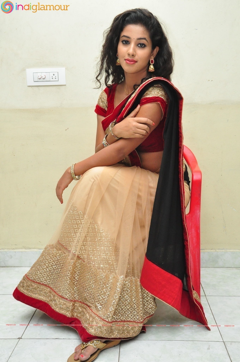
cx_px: 120
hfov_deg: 34.1
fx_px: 391
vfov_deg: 49.6
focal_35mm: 39
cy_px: 181
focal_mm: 26
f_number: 7.1
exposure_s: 1/125
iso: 1600
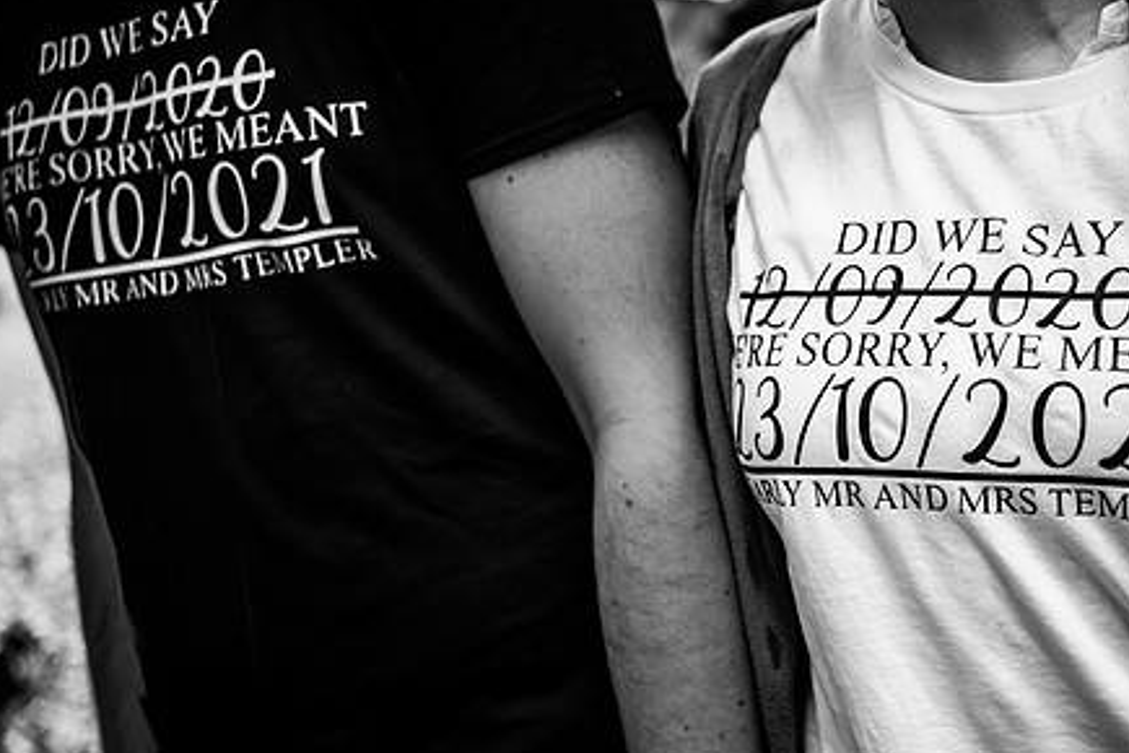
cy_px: 401
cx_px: 714
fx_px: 2509
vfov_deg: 17.1
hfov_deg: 25.3
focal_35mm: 80
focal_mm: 60
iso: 500
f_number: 3.2
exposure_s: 1/80
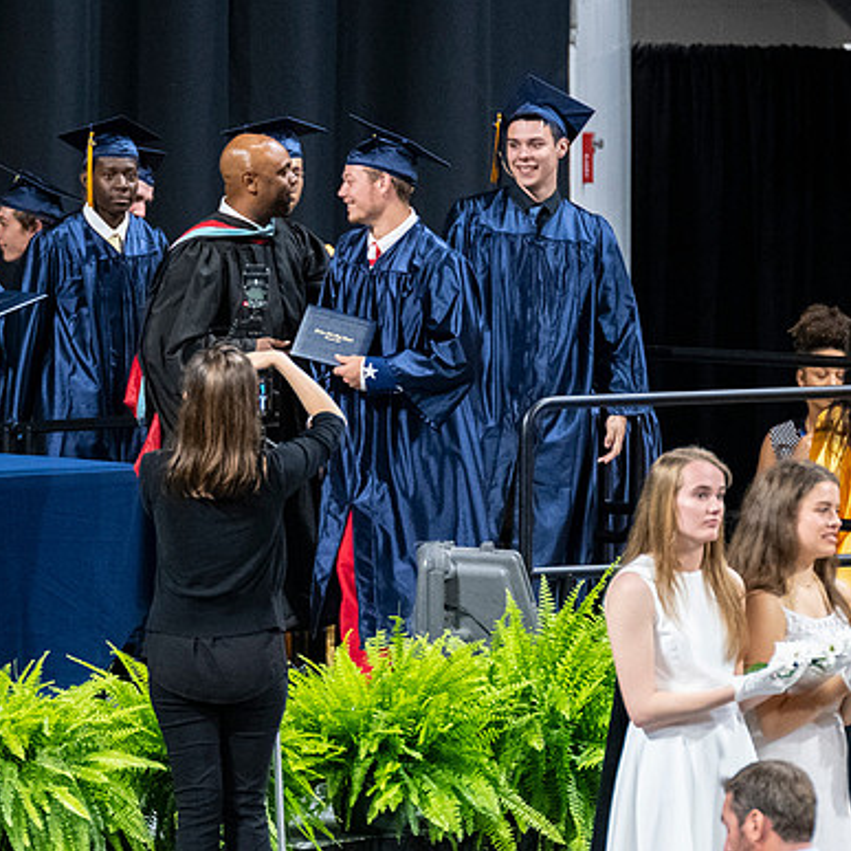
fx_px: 14352
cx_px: 402
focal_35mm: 516
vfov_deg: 3.4
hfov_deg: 3.4
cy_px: 428
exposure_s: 1/200
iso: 2000
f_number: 4
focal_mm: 200
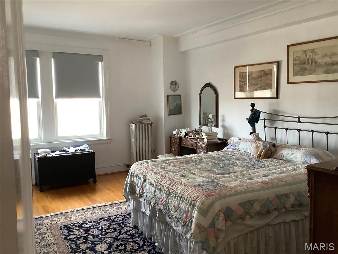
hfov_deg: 58.4
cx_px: 169
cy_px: 127
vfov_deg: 45.4
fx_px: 303
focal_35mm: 31
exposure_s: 1/60
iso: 200
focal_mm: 3.3
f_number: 2.4
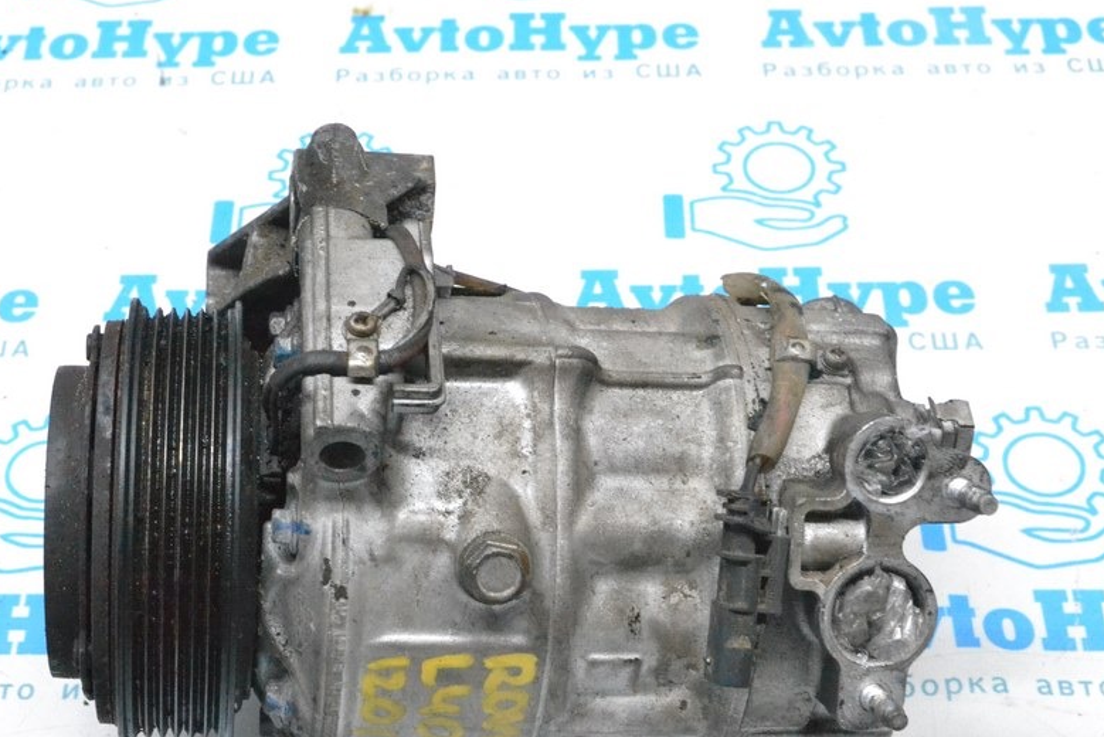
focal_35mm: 67
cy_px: 451
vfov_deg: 20.3
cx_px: 459
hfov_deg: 30.0
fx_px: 2055
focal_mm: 34
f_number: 9
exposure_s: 1/160
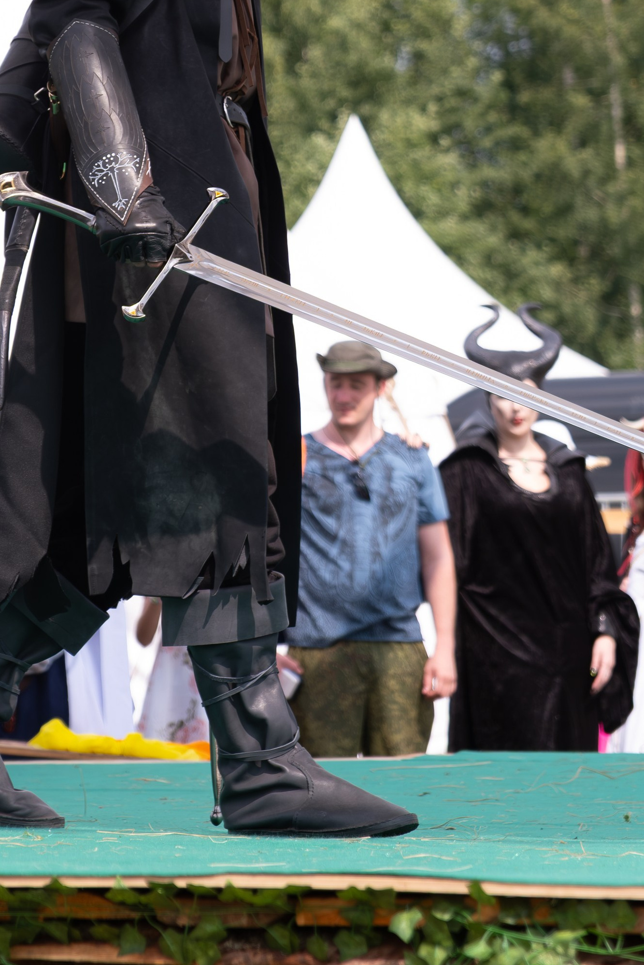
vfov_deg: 11.9
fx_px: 4587
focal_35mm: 171
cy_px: 51
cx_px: 181
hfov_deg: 8.0
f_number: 3.2
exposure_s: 1/1600
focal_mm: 55
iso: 200
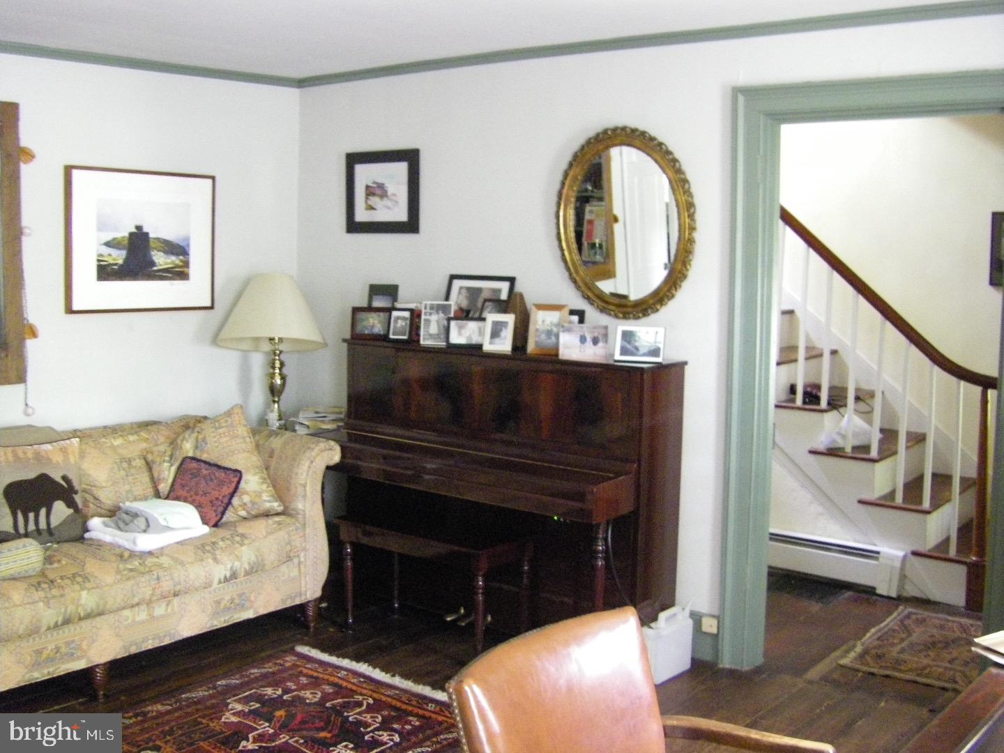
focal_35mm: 38
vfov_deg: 37.7
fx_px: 1102
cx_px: 502
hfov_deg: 49.0
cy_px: 376
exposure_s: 1/4
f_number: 3.5
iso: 800
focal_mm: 6.3
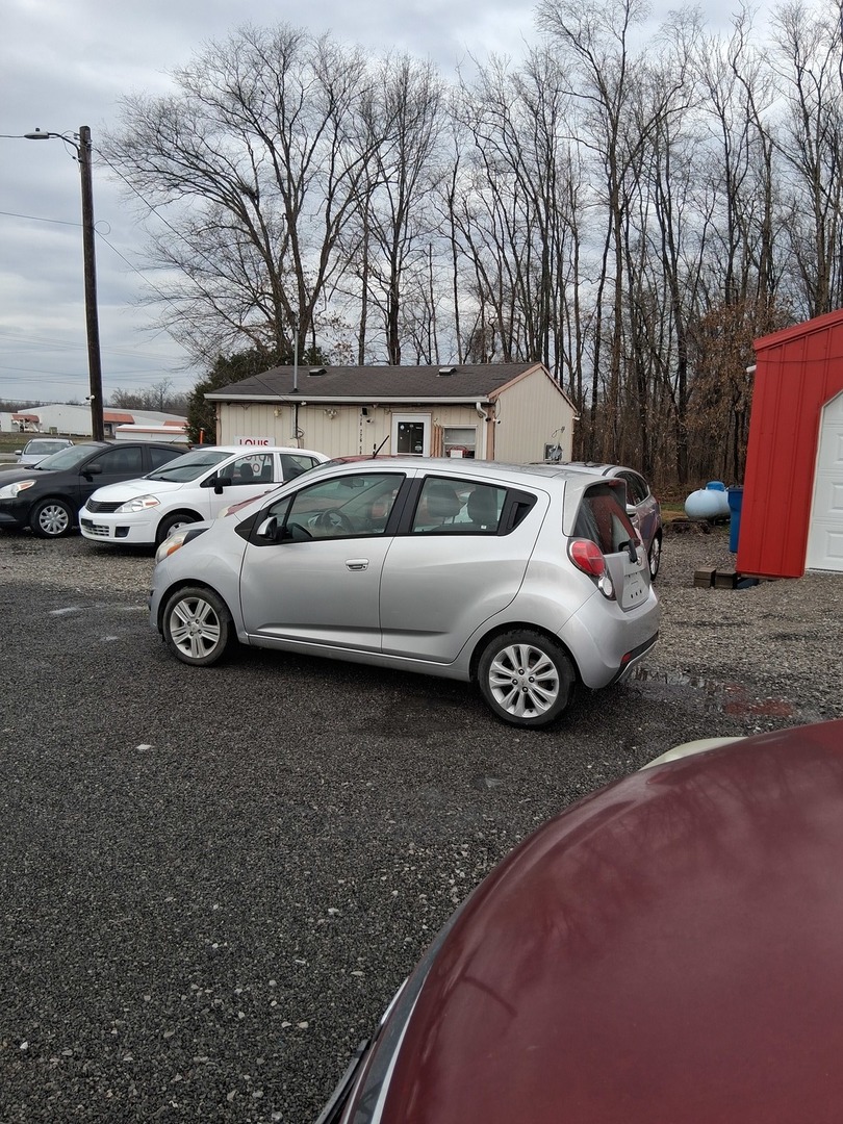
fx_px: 844
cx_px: 422
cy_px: 562
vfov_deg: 67.3
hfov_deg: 53.1
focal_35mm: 26
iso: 25
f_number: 1.8
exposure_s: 1/165
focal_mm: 3.98
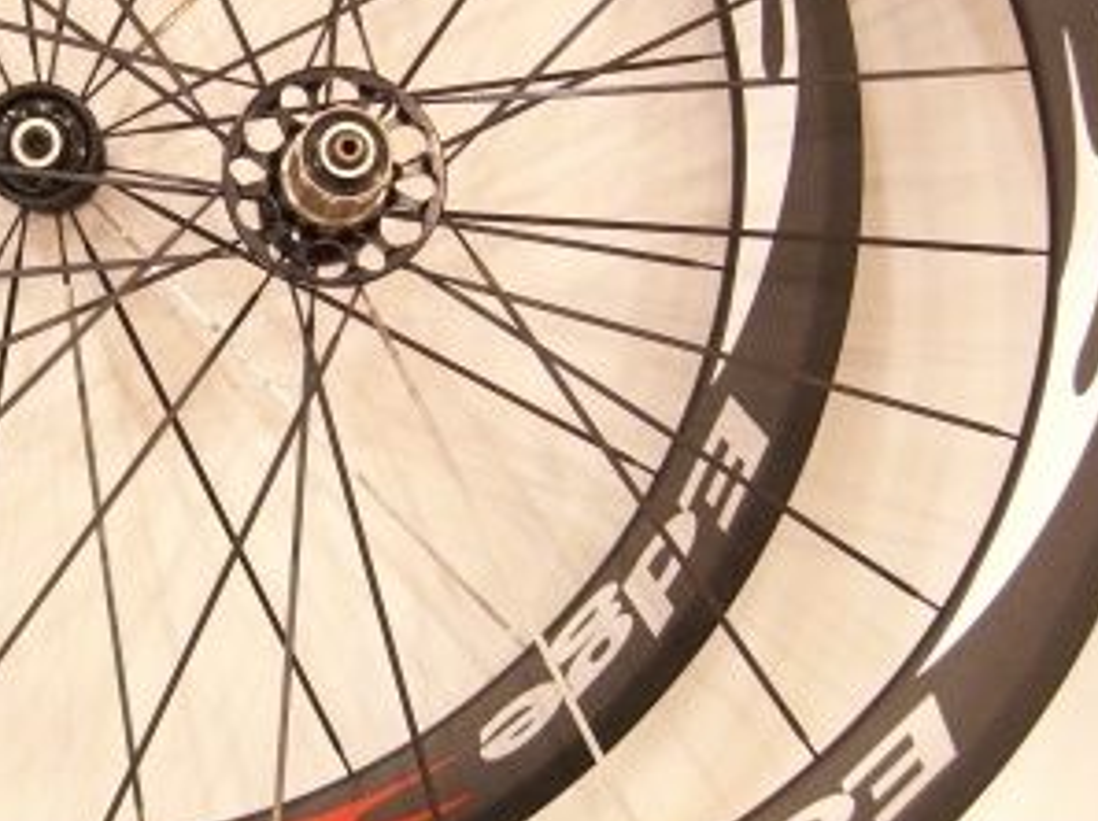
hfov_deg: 23.5
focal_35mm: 82
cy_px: 211
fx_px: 2598
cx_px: 196
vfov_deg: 17.9
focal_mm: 7.9
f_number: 2.8
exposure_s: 1/25
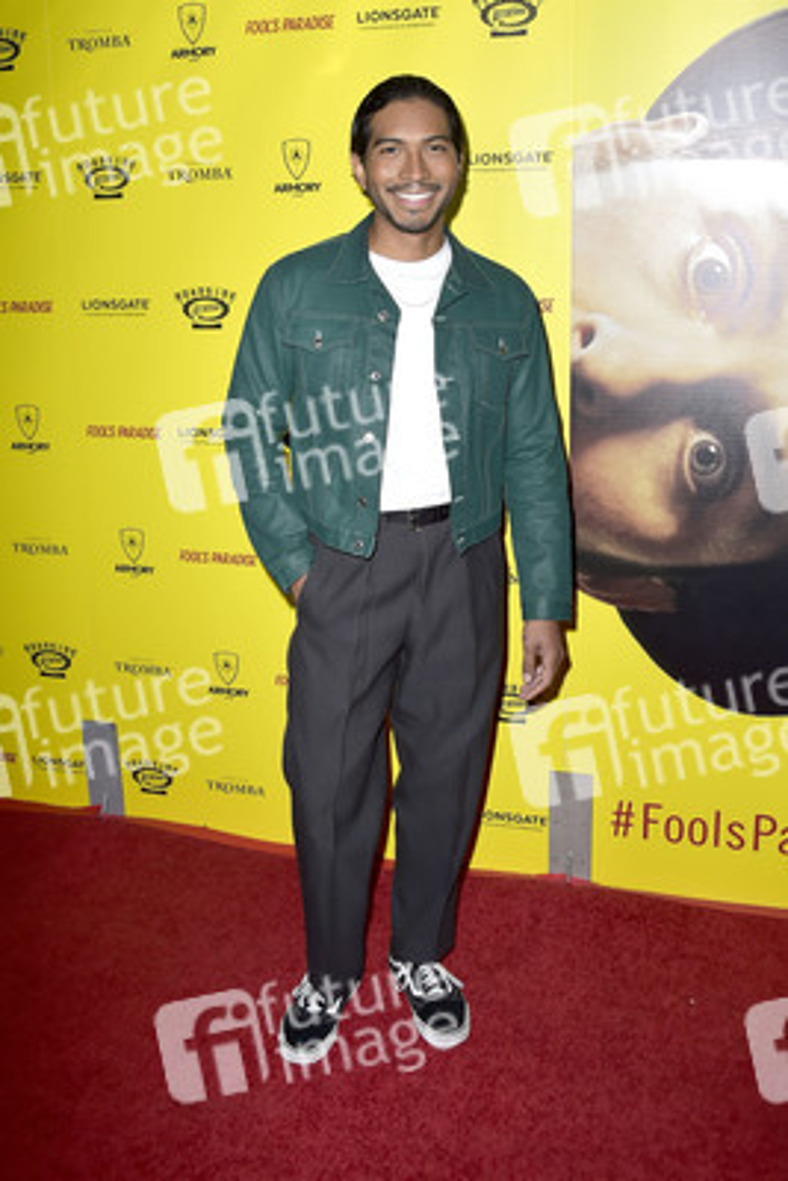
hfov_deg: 41.1
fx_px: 1050
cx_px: 394
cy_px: 590
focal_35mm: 32
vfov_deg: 58.7
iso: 250
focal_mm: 32
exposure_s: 1/250
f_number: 6.3
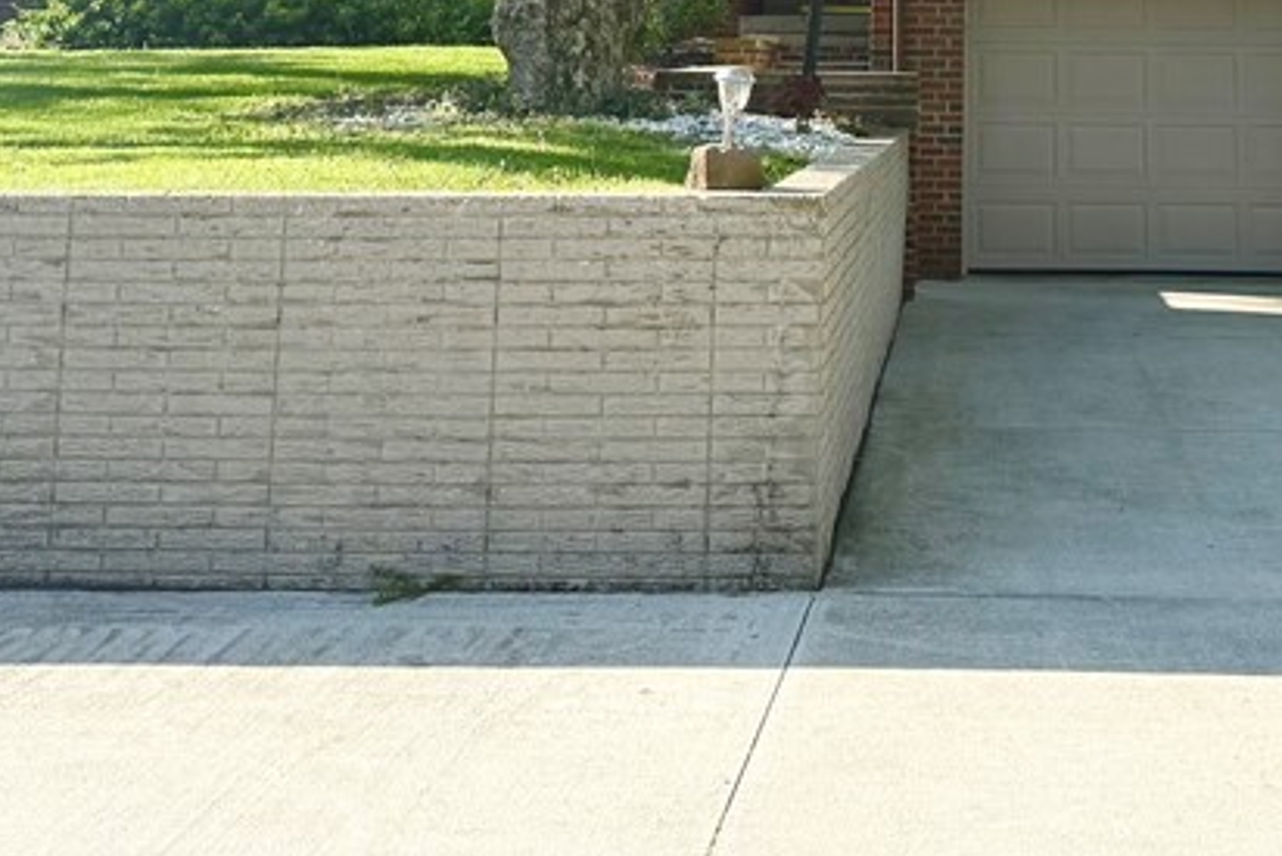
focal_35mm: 62
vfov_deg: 20.2
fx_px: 2209
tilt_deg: +8.0
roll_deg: -0.2
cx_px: 983
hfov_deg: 31.7
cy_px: -237
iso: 100
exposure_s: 1/1770
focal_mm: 6.76
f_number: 1.78
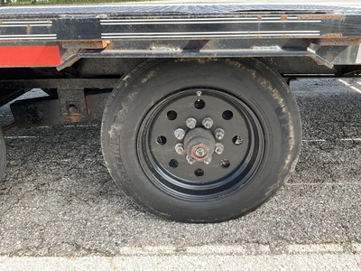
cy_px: 136
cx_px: 180
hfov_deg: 61.7
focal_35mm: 29
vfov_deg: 48.2
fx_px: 302
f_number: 1.8
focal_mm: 3
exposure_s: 1/226
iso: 25
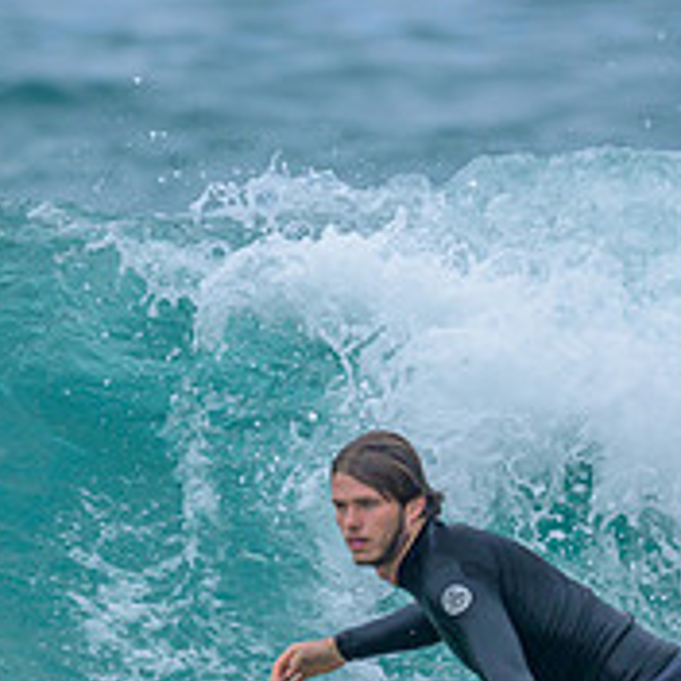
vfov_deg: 0.7
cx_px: 24
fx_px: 57558
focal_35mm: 2586
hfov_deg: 0.7
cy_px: 607
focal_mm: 800
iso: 500
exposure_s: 1/2000
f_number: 6.3
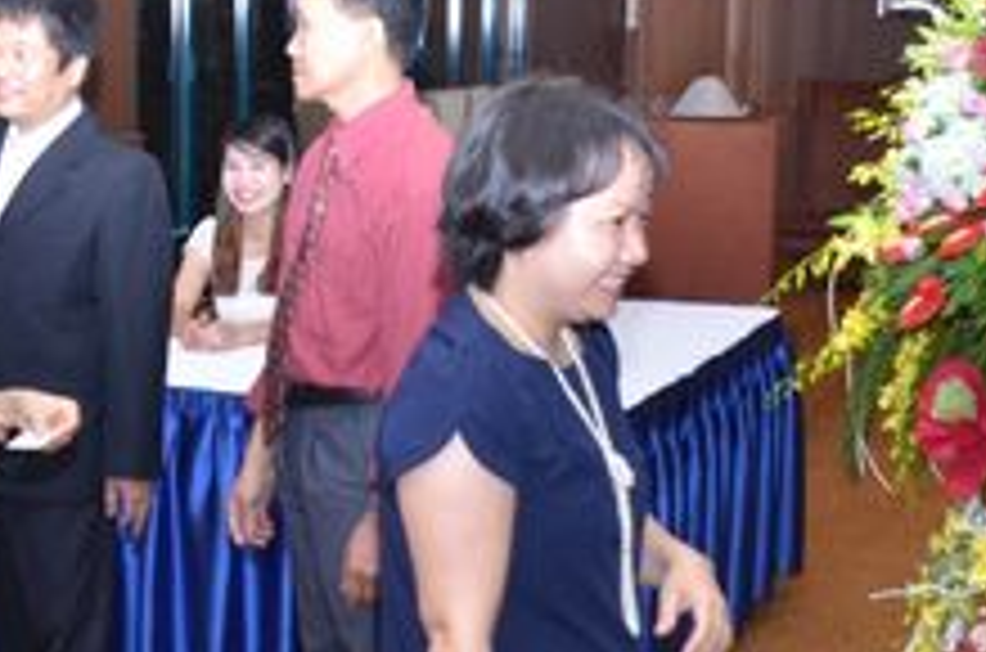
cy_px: 256
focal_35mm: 74
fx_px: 2022
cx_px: -50
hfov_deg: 25.7
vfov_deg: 18.3
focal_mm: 18
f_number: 5.6
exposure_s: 1/80
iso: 500
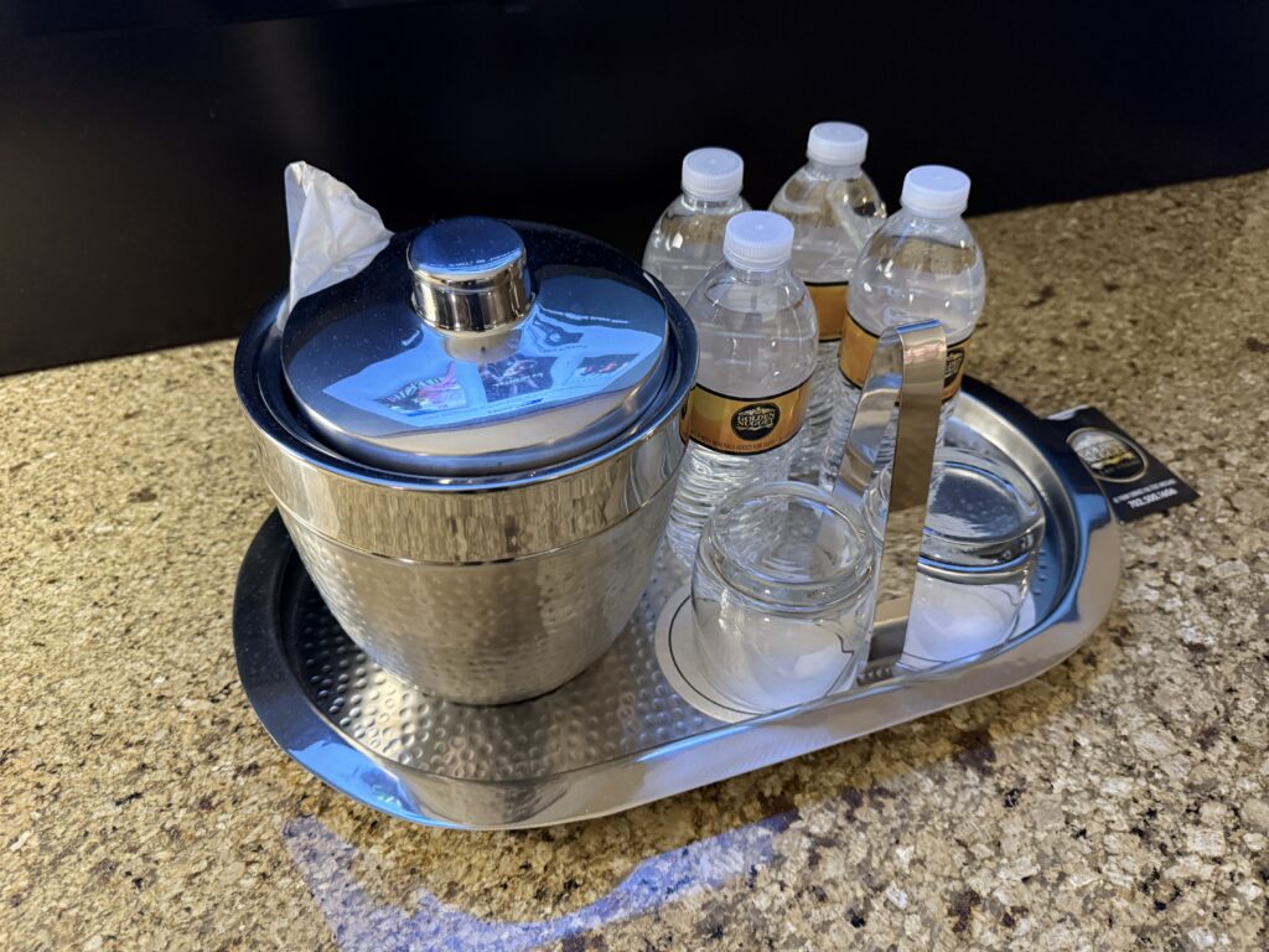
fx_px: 880
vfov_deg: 56.8
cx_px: 634
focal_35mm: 24
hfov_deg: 71.6
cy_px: 476
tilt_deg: -42.0
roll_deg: +0.1
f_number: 1.78
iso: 640
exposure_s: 1/40
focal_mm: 6.76
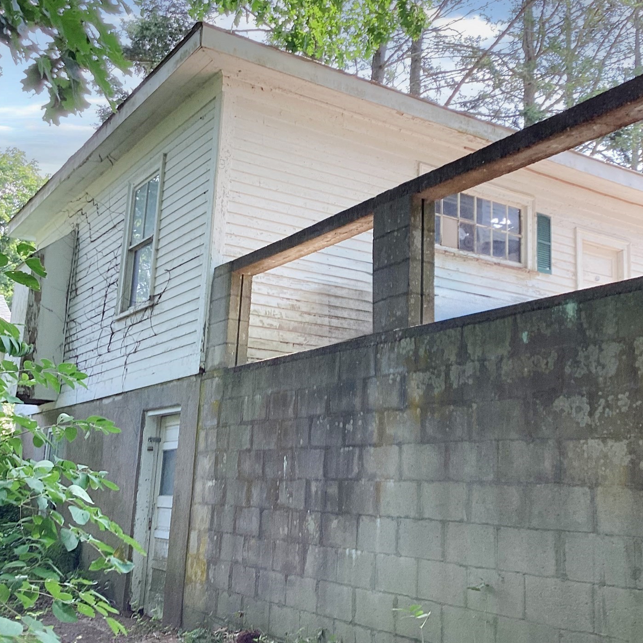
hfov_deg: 41.6
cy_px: 295
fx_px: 841
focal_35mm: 40
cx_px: 390
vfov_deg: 41.8
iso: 40
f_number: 2.4
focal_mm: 3.3
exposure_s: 1/120
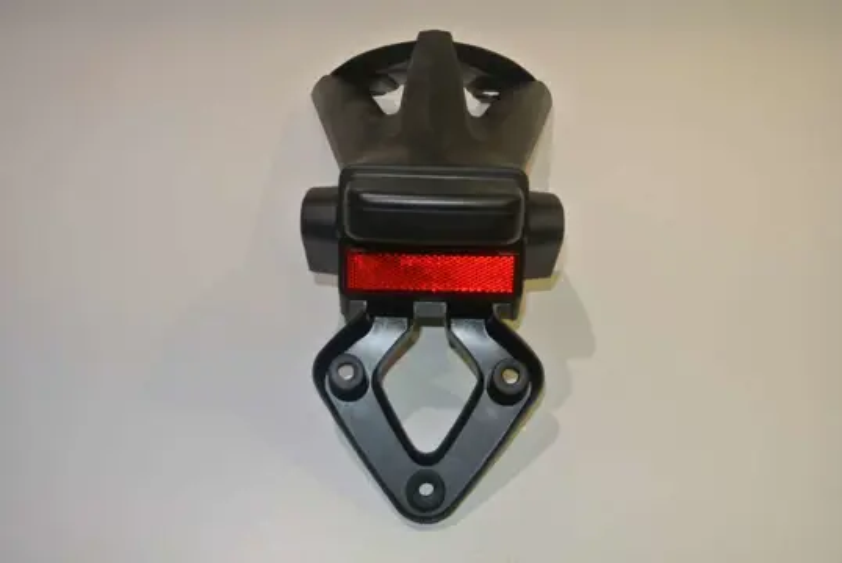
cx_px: 421
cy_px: 282
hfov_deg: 60.2
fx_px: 726
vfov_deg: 42.4
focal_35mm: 31
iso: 200
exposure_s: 1/60
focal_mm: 11.8
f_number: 3.8
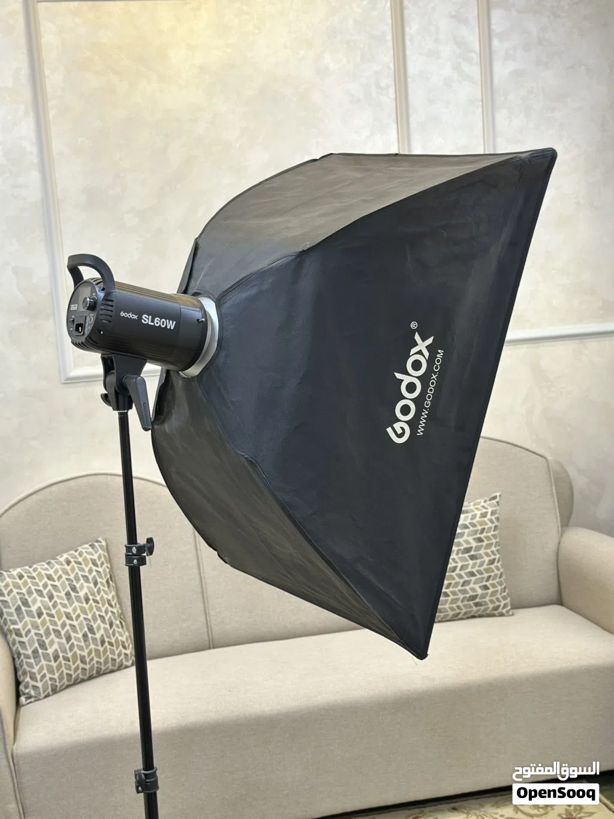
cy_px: 410
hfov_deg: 30.3
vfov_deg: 39.7
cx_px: 307
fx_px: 1135
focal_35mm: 48
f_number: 1.78
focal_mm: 6.86
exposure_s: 1/50
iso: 250
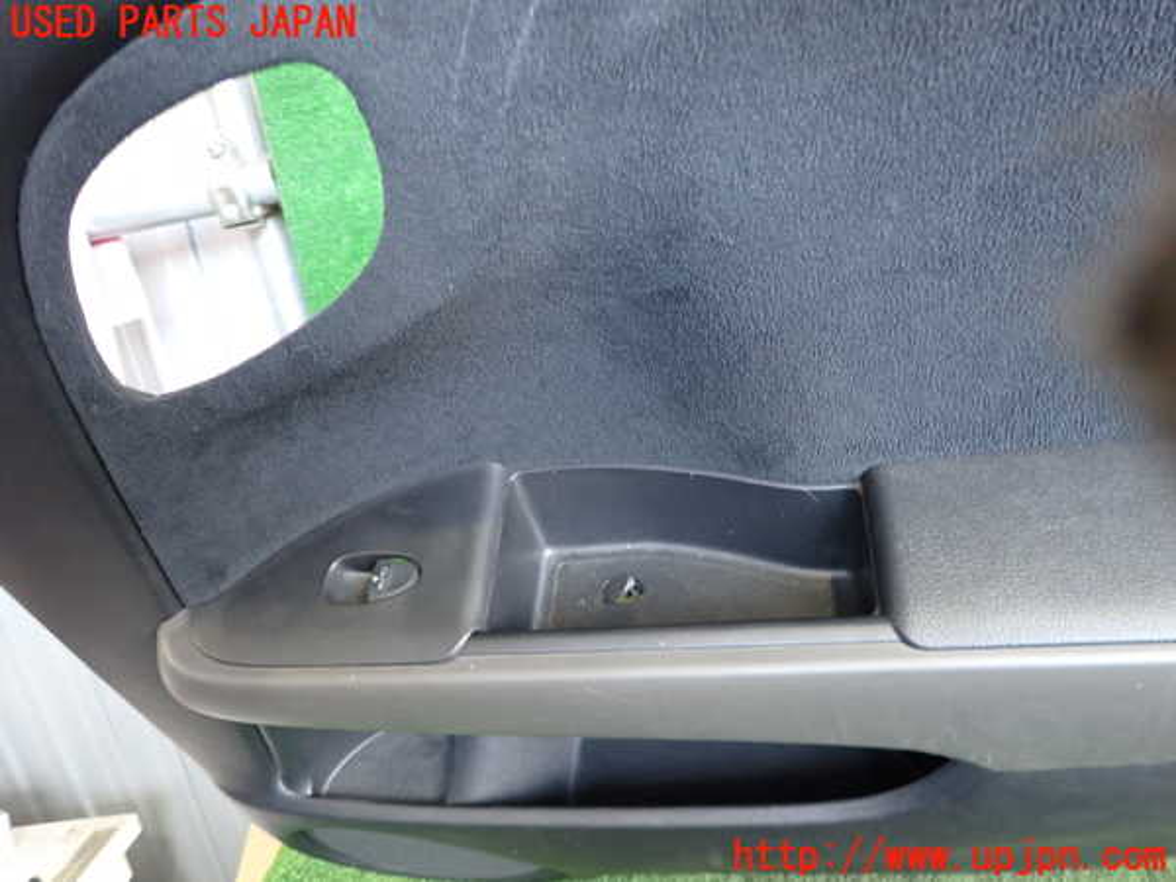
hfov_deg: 69.4
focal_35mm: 25
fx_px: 849
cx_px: 588
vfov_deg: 54.9
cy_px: 441
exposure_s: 1/30
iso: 400
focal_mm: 4.5
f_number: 2
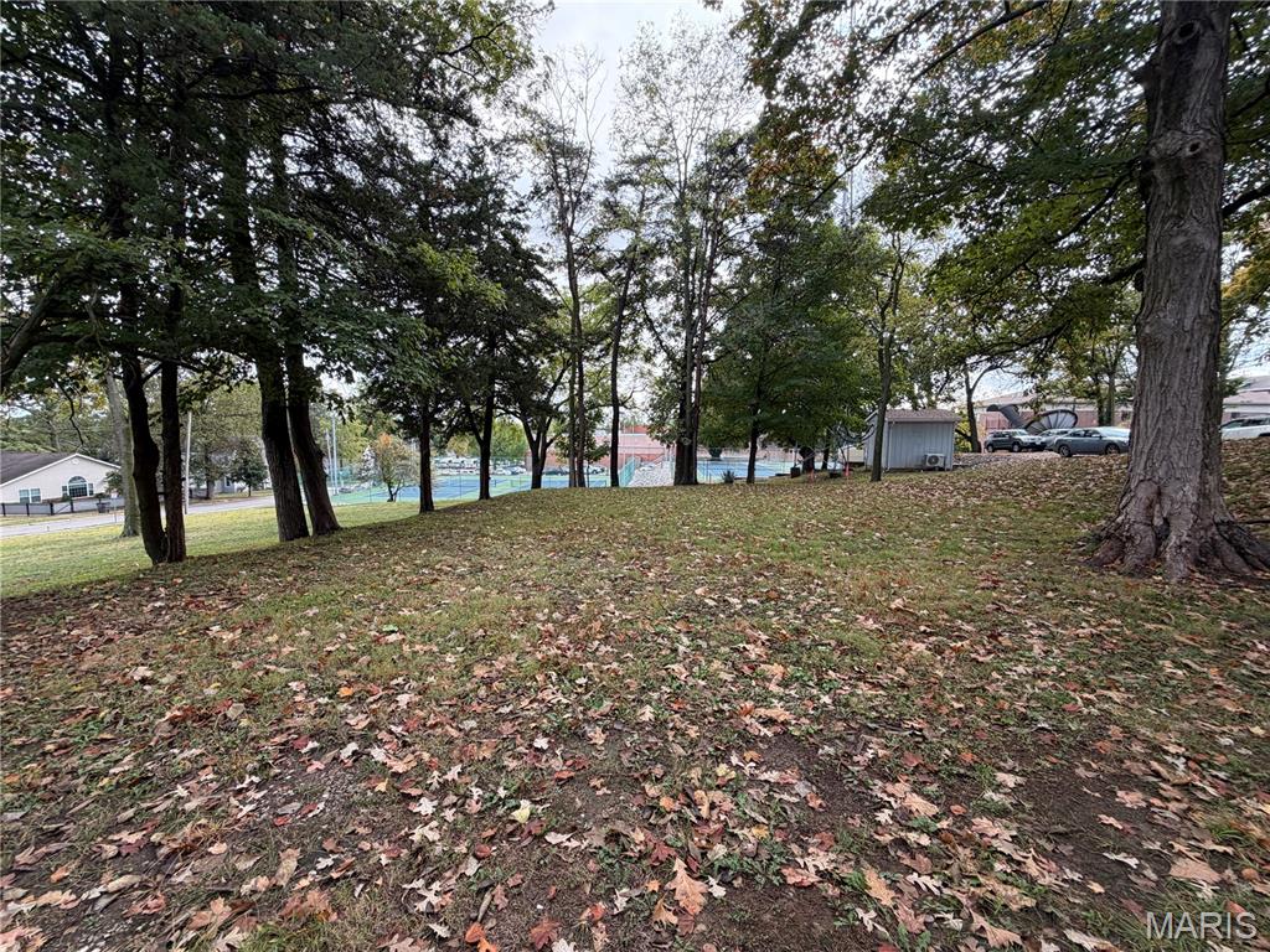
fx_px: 514
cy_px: 476
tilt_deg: -5.8
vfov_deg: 85.7
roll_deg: -0.3
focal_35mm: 14
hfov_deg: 102.1
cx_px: 635
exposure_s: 1/121
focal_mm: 2.22
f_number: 2.2
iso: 64
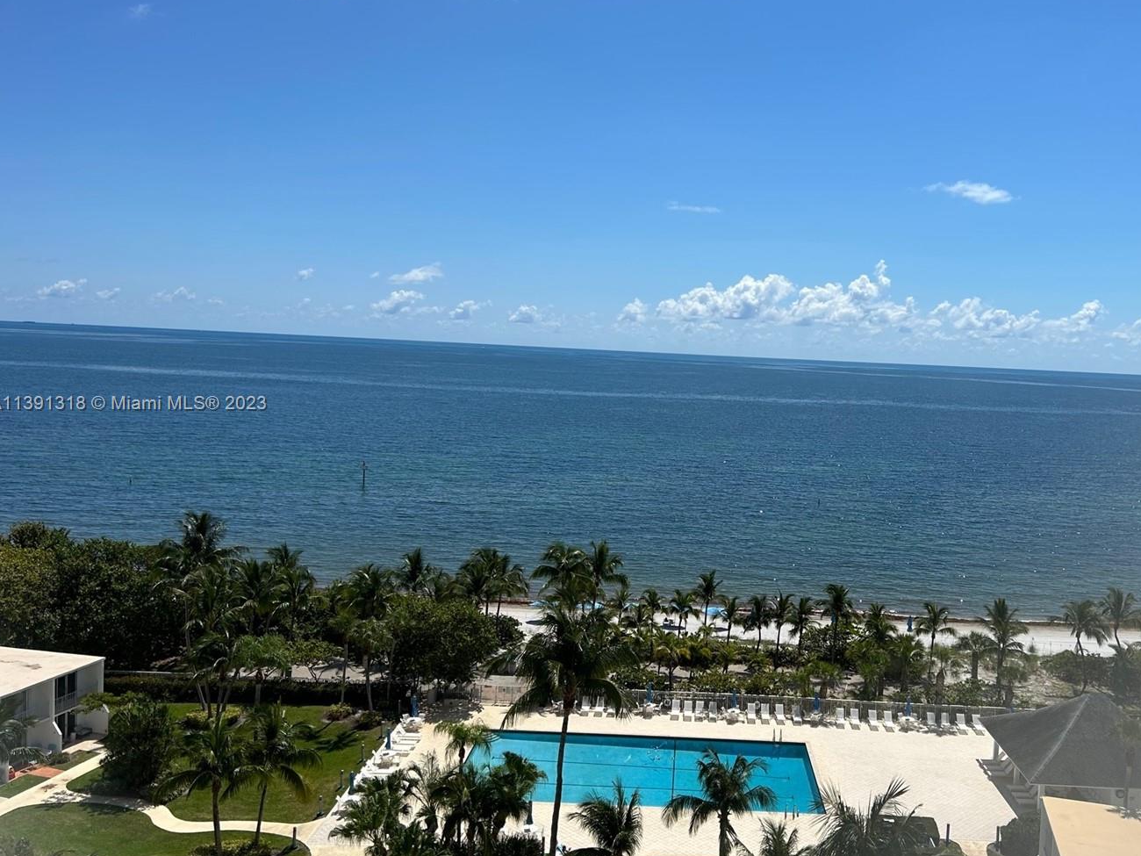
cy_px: 405
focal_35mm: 32
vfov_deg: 44.1
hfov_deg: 56.4
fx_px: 1055
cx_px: 688
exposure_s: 1/9434
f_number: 1.5
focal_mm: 5.7
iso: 50
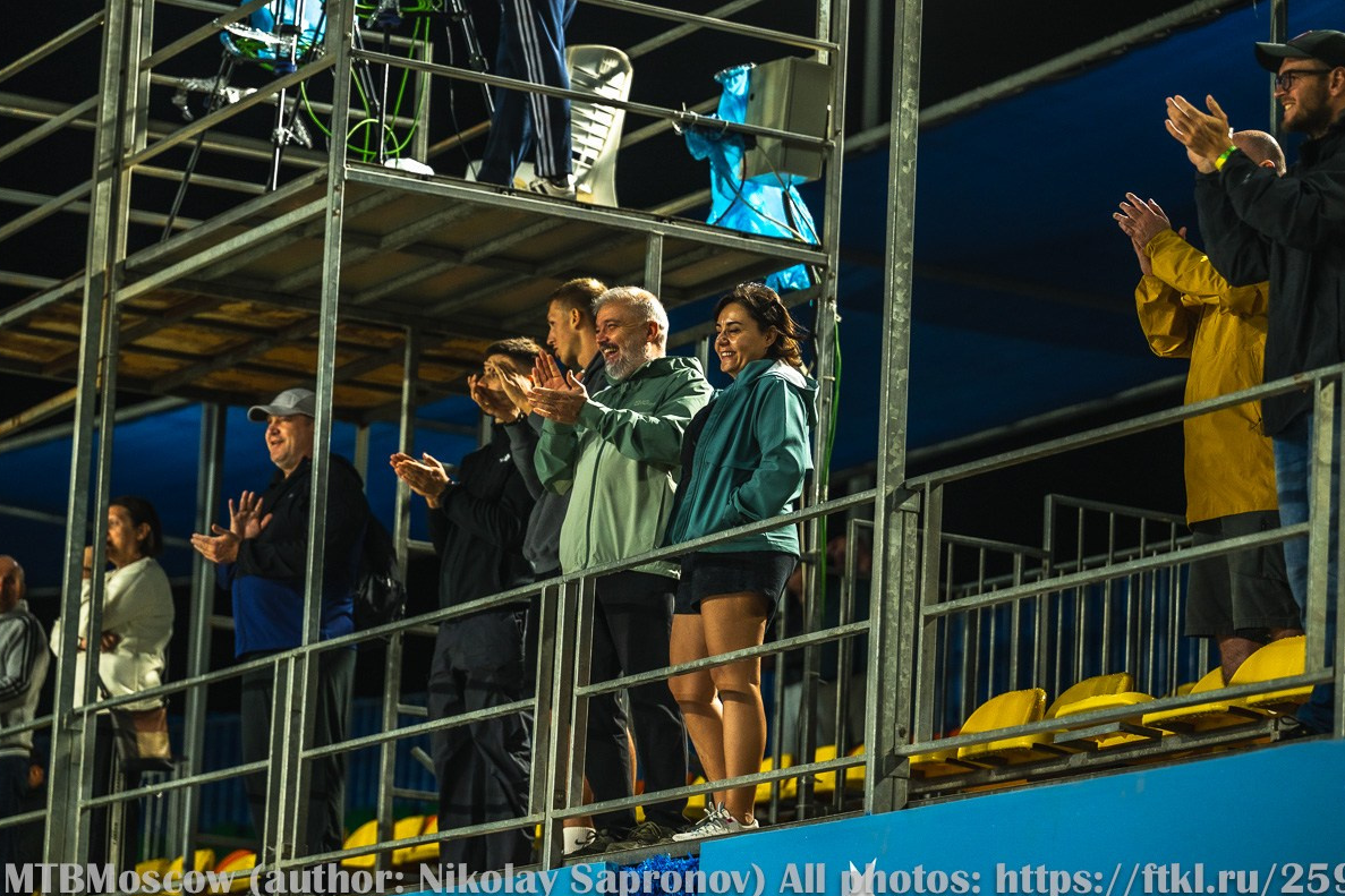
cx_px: 672
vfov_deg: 11.1
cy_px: 429
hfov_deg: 16.5
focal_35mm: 124
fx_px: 4632
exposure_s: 1/800
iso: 1000
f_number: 3.2
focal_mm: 115
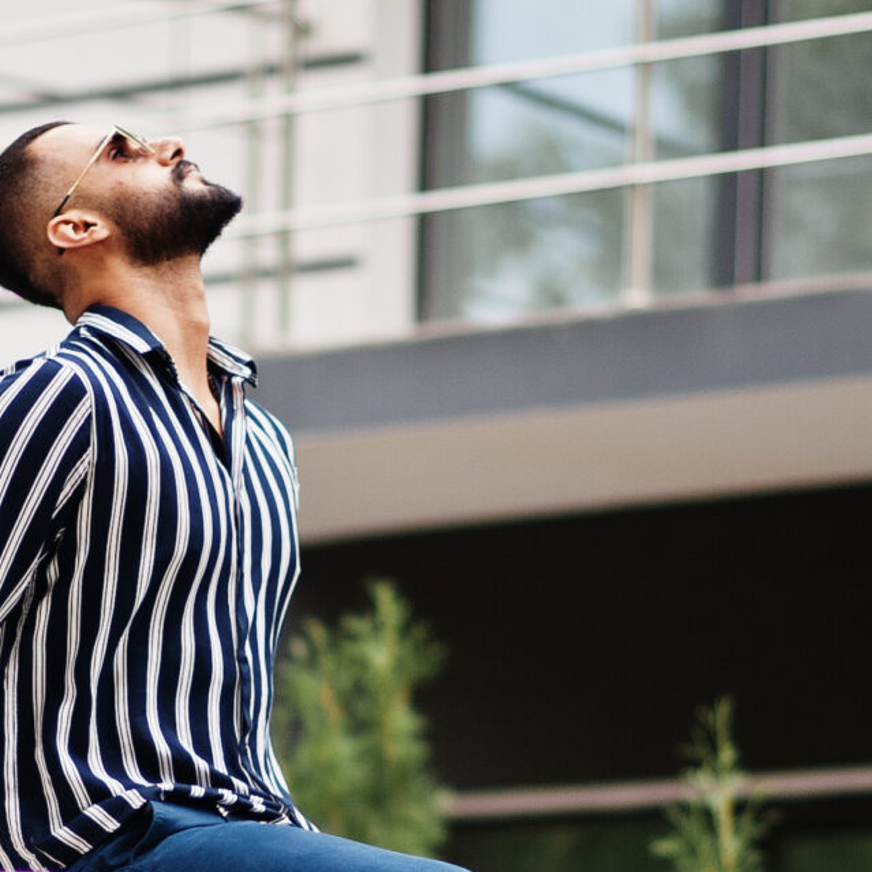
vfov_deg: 6.0
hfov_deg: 6.1
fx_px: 8236
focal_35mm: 289
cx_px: 328
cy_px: 794
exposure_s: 1/2000
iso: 200
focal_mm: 85
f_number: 1.4
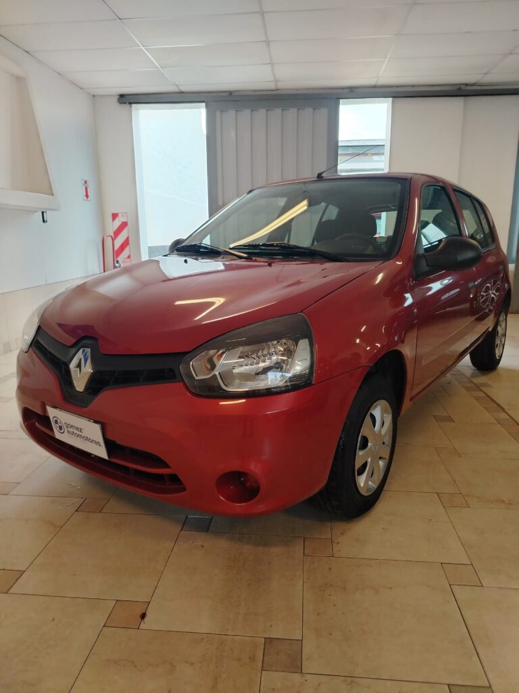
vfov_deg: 71.6
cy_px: 346
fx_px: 480
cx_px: 260
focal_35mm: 24
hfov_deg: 56.8
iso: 475
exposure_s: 1/50
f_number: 1.75
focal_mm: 5.25
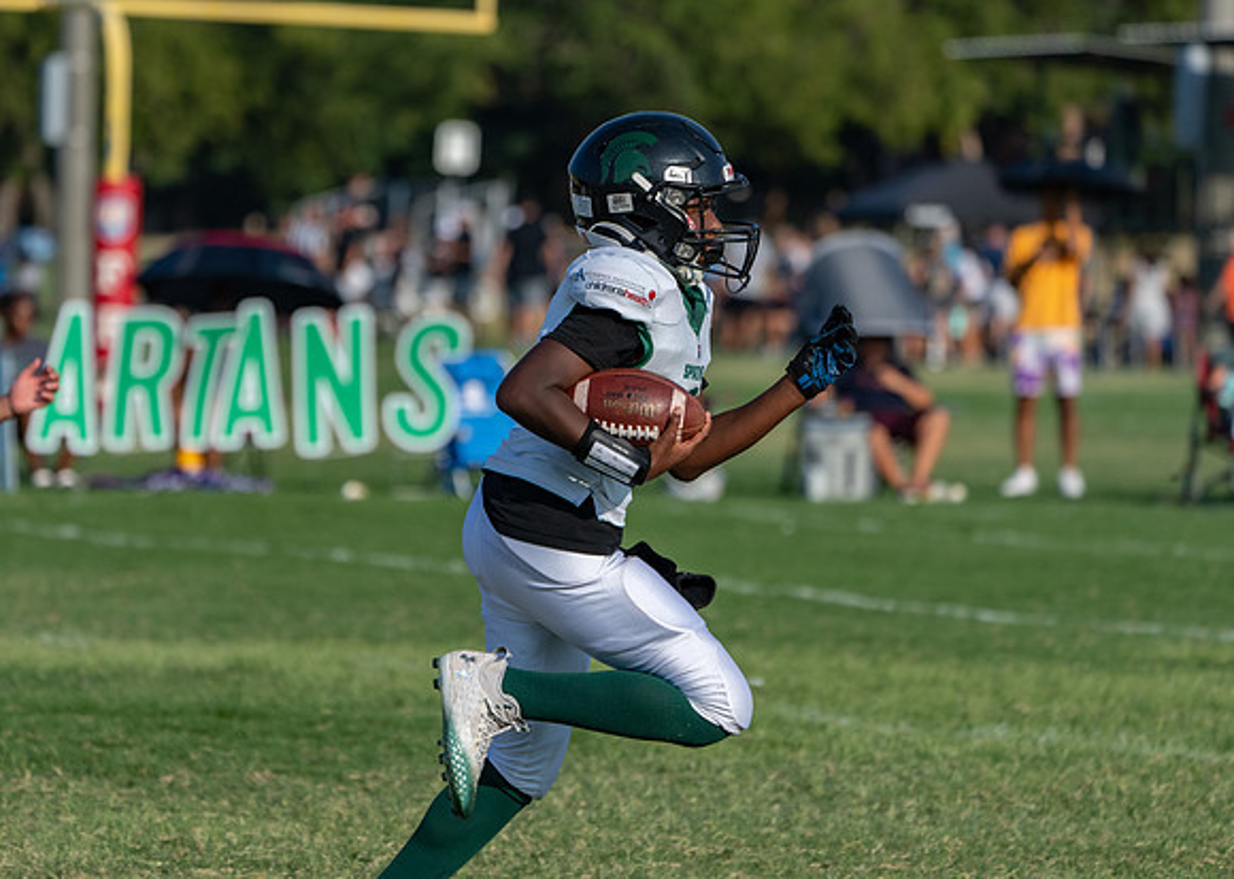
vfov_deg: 4.6
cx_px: 519
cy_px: 403
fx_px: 10928
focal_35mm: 312
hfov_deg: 6.5
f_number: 5.6
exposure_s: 1/2000
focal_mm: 259
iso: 320
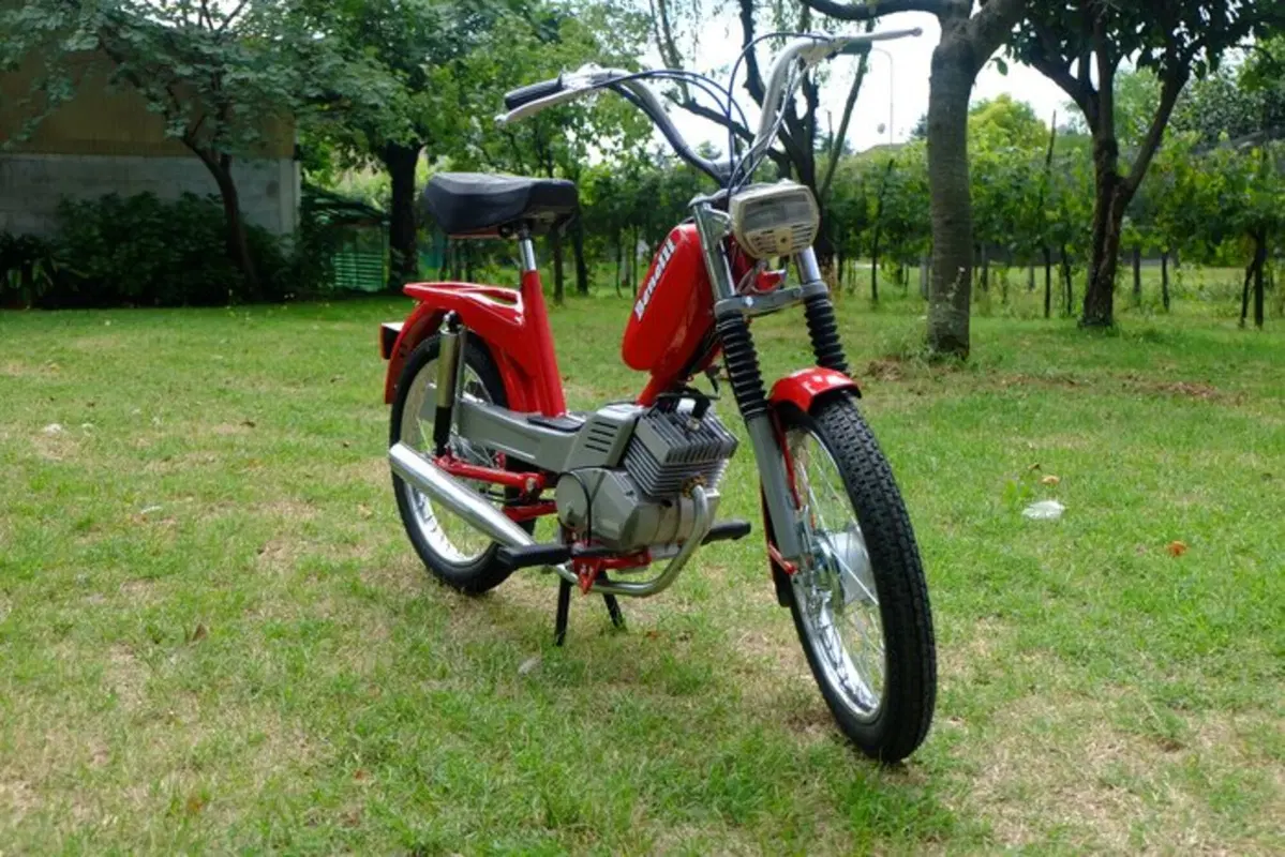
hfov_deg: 53.1
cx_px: 642
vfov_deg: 36.9
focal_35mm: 36
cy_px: 428
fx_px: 1285
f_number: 4.2
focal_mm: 24.3
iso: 800
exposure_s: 1/850
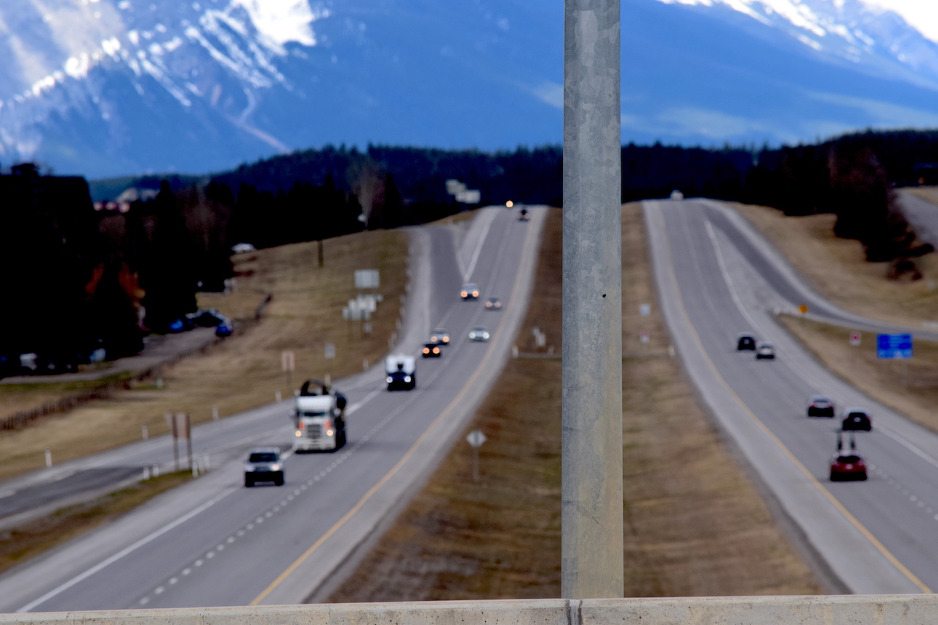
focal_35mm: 300
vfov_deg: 4.6
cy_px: 312
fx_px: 7815
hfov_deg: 6.9
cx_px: 469
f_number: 11
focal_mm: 200
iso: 400
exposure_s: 1/500
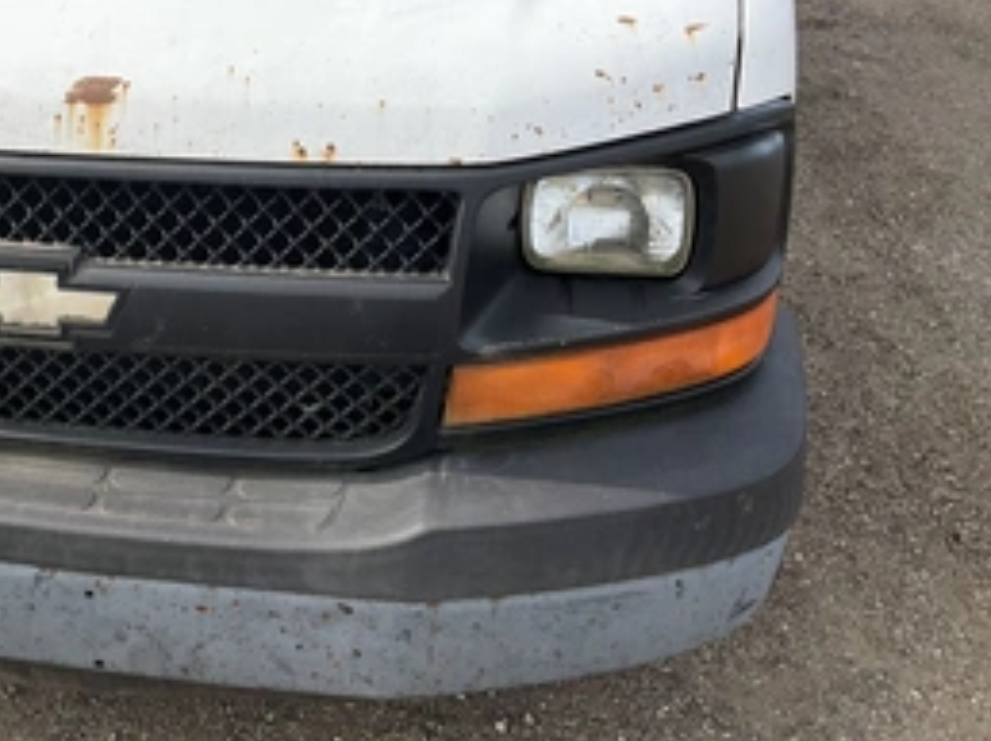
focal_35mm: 45
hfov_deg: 40.8
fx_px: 1287
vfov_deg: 31.6
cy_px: 200
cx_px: 238
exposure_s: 1/1311
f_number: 1.8
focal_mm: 3
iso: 25
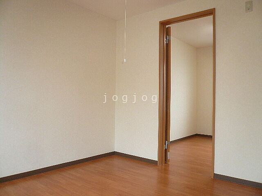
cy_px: 98
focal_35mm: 28
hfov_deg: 63.4
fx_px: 212
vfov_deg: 49.7
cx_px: 131
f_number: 2.8
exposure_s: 1/60
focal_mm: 4.6
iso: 100
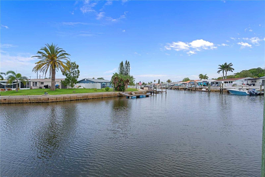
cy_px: 88
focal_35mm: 16
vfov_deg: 73.7
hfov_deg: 96.7
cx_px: 132
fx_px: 118
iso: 320
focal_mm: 16
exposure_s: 1/640
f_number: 9
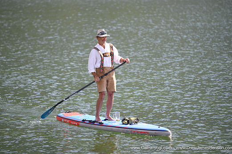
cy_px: 72
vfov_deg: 6.2
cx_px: 115
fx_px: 1436
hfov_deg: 9.2
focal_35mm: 223
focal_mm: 200
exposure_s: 1/400
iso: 200
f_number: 2.8
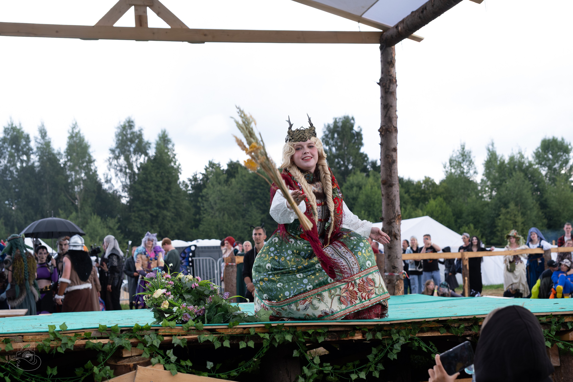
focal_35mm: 53
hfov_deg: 37.5
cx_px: 286
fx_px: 844
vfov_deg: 25.5
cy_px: 191
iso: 800
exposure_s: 1/640
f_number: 3.6
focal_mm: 35.3
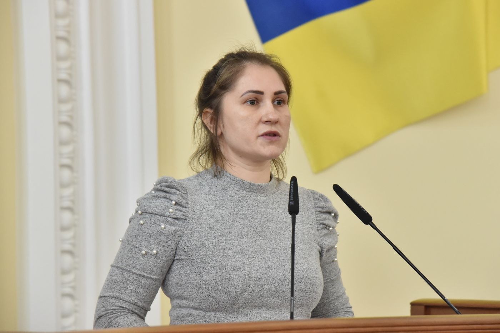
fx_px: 1666
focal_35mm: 120
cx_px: 250
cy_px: 166
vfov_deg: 11.4
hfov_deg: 17.1
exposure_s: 1/320
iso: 5000
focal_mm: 120
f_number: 5
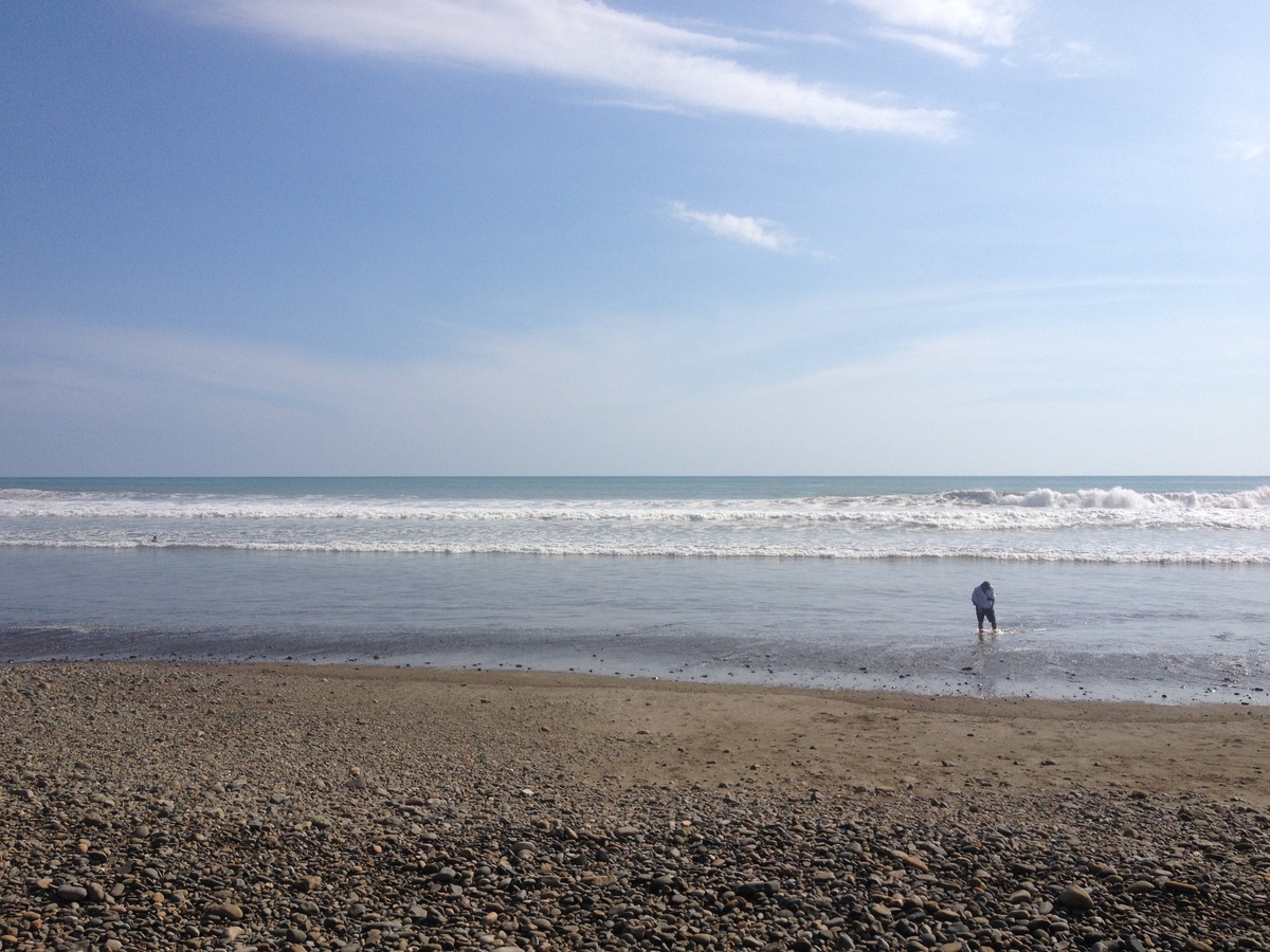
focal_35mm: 35
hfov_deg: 52.6
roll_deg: +0.6
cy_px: 476
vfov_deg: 40.7
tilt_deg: -3.4
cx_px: 635
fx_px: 1284
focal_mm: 4.28
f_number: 2.4
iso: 50
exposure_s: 1/3690
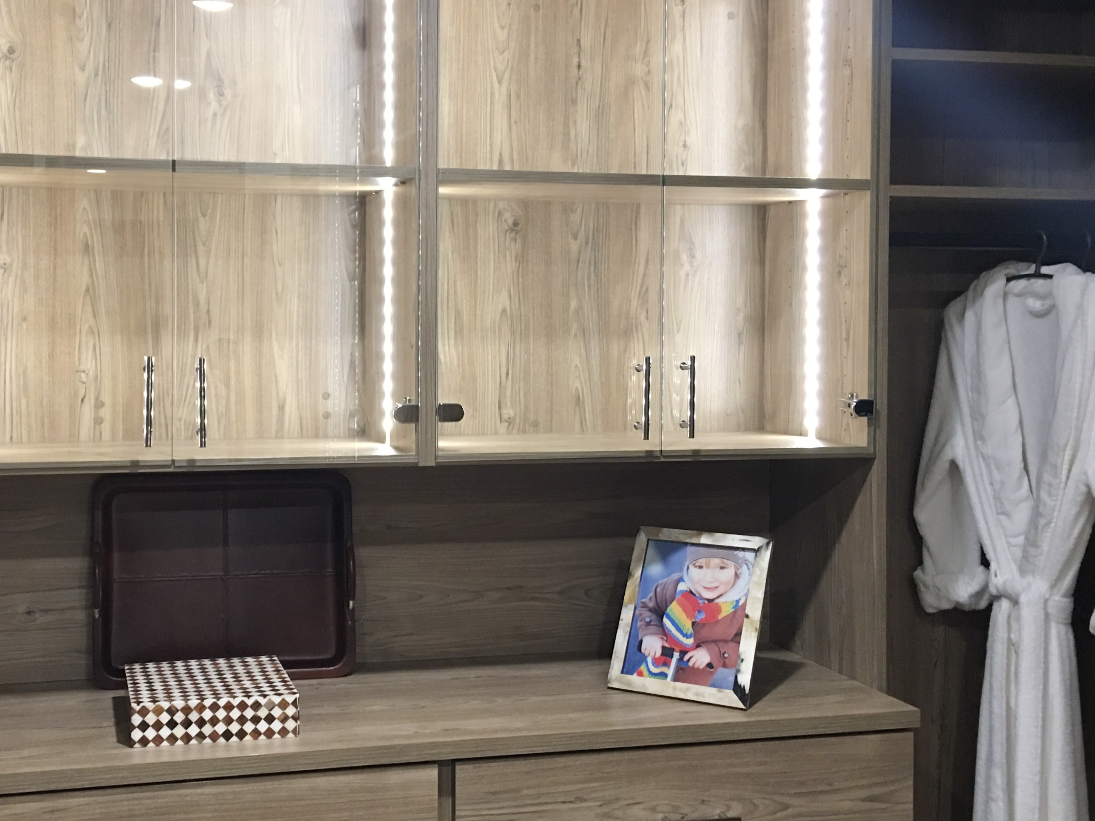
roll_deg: +0.0
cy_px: 376
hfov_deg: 42.5
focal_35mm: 44
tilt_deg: -0.9
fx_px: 1392
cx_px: 390
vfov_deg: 32.9
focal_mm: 4.15
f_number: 2.2
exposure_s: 1/15
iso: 64
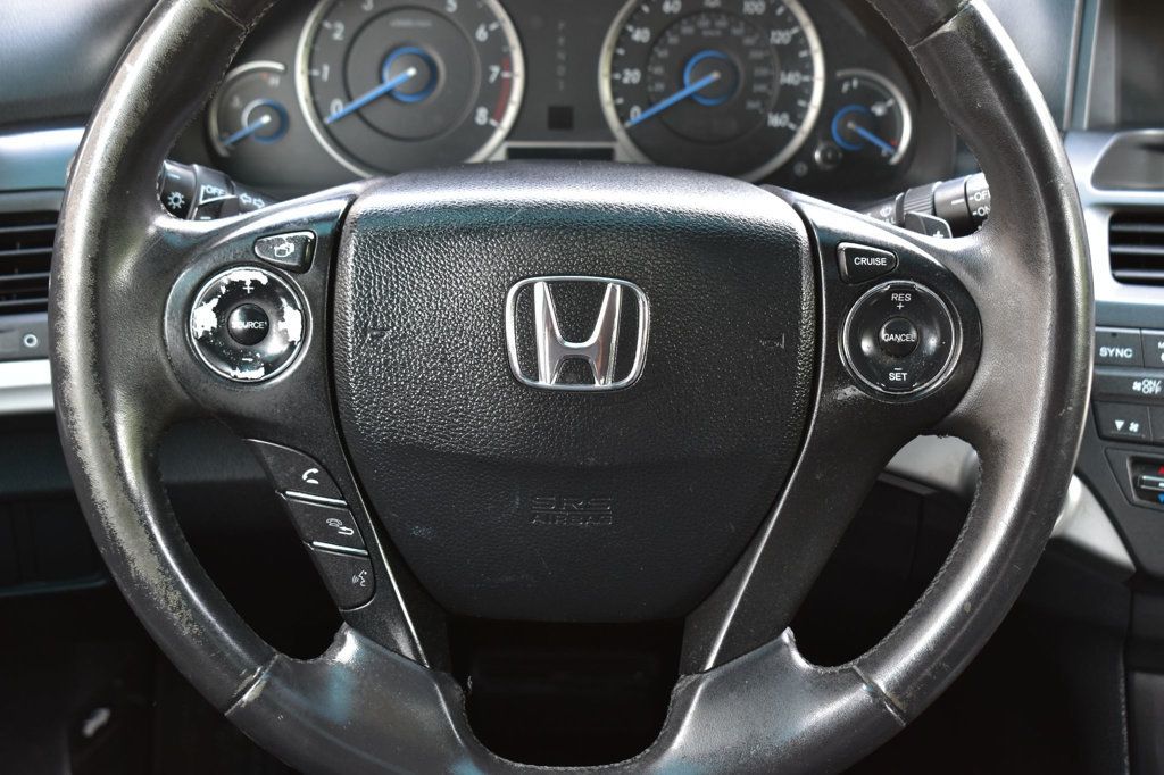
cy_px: 388
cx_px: 582
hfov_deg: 33.4
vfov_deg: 22.6
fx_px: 1939
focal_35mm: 60
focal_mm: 40
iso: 400
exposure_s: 1/25
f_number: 7.1
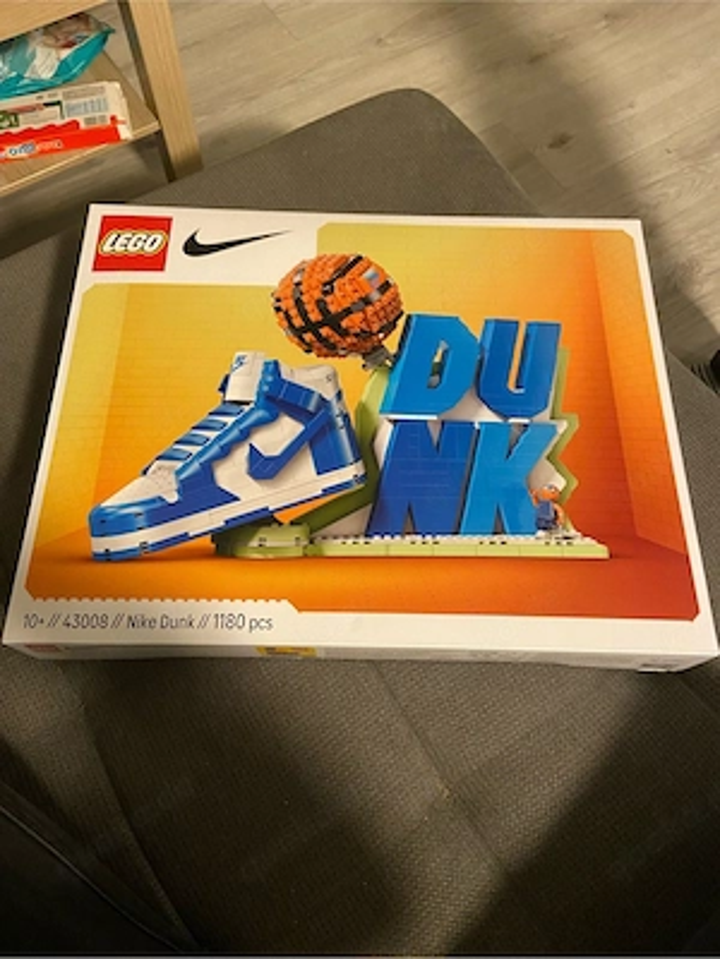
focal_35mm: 26
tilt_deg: -66.3
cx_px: 360
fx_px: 721
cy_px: 480
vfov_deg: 67.3
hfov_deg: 53.1
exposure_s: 1/33
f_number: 1.8
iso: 500
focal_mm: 4.25
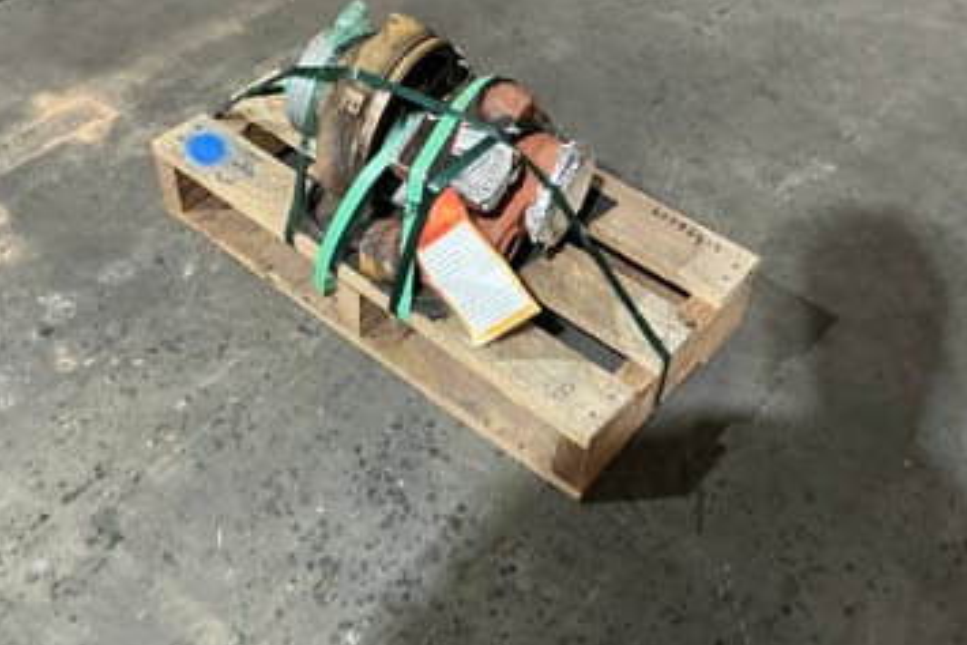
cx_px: 496
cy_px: 241
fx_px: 1102
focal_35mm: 41
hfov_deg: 47.4
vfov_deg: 32.5
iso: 250
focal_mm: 3
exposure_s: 1/33
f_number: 1.8
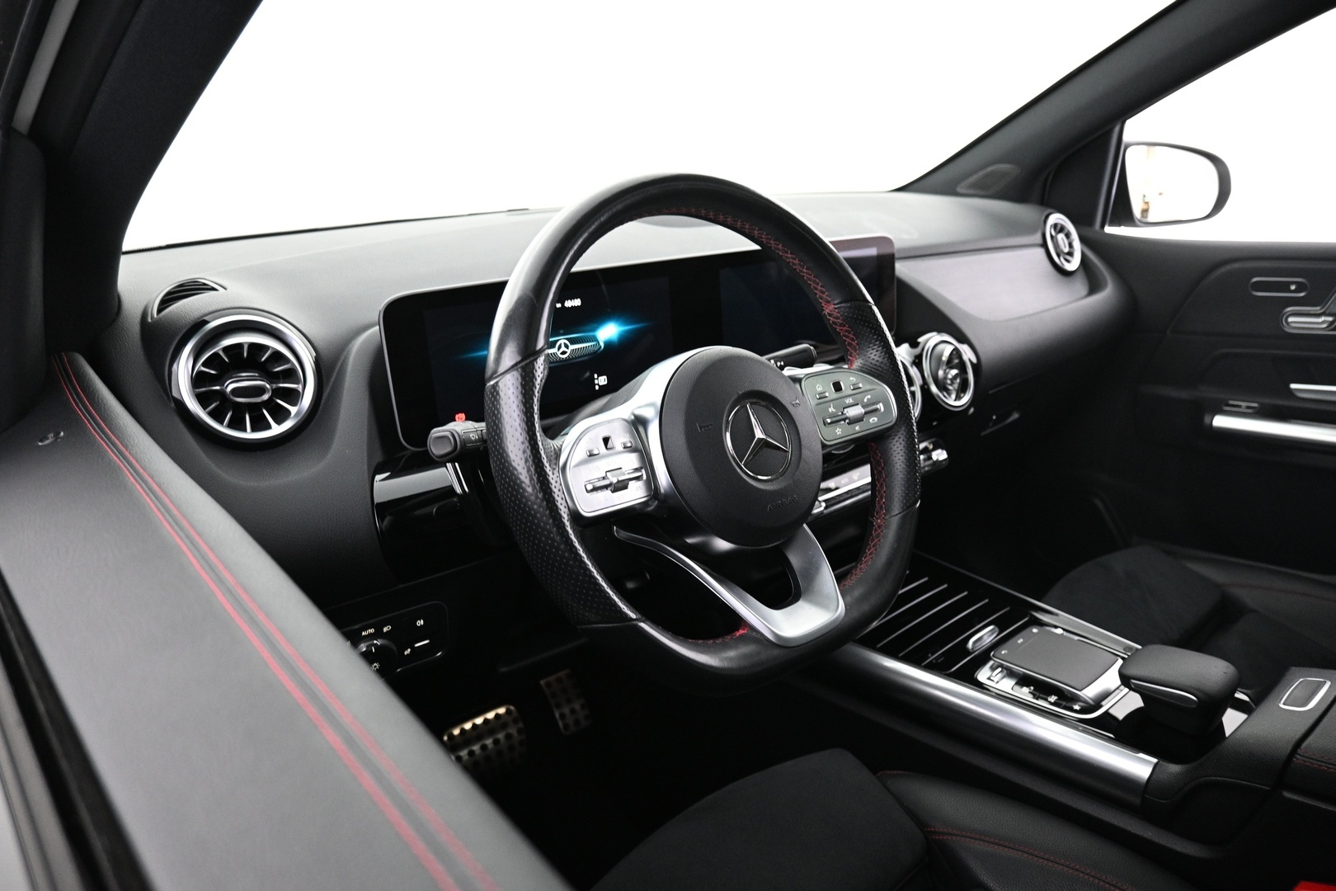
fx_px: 891
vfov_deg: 53.1
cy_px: 446
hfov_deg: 73.7
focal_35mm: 24
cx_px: 668
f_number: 3.5
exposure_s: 1/20
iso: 1600
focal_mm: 16
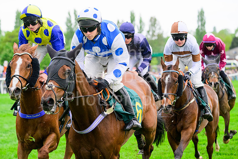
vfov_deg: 9.5
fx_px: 959
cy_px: 80
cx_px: 119
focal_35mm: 145
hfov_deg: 14.2
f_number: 5.6
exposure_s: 1/1250
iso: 1250
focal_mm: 145
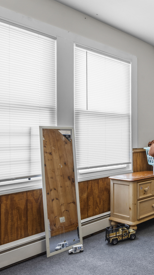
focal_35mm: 32
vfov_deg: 61.0
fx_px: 232
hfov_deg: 28.7
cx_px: 209
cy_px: 134
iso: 320
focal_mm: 14
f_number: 10
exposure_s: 1.3
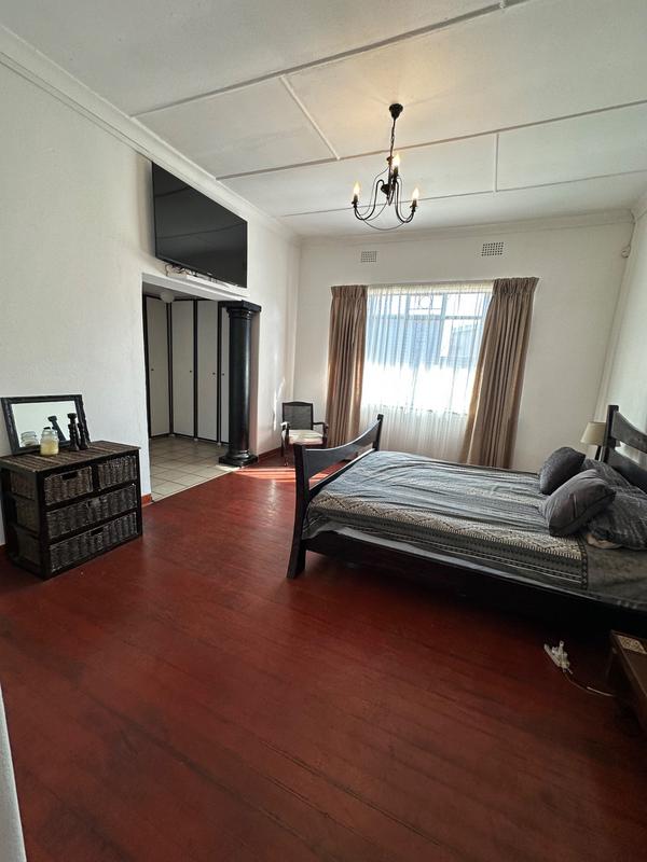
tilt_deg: -9.6
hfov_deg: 85.7
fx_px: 349
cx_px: 324
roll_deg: -4.2
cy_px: 431
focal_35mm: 14
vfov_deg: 102.1
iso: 100
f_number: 2.2
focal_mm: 2.22
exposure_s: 1/100
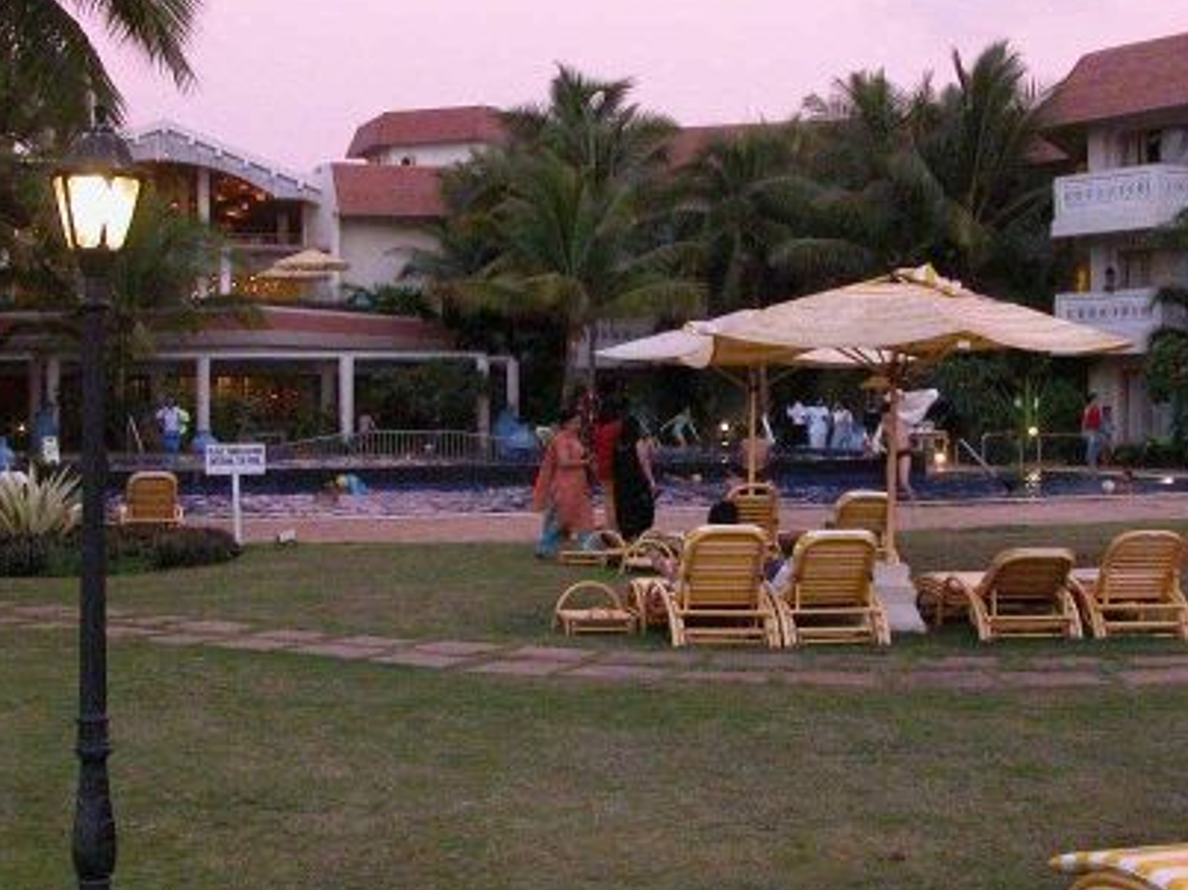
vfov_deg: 26.9
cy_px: 342
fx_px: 1853
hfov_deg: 35.6
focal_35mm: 54
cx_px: 581
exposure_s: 1/54.2
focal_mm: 8.9
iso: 800
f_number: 3.2
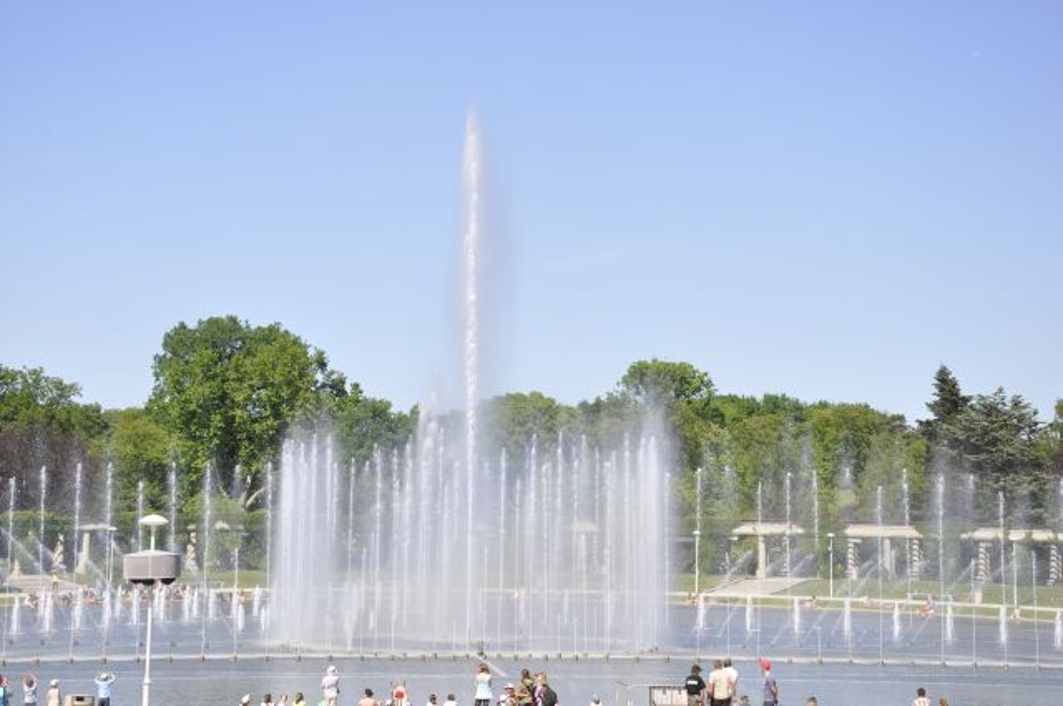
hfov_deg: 27.0
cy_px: 353
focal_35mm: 75
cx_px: 532
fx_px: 2212
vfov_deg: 18.1
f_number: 10
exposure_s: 1/400
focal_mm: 50
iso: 200
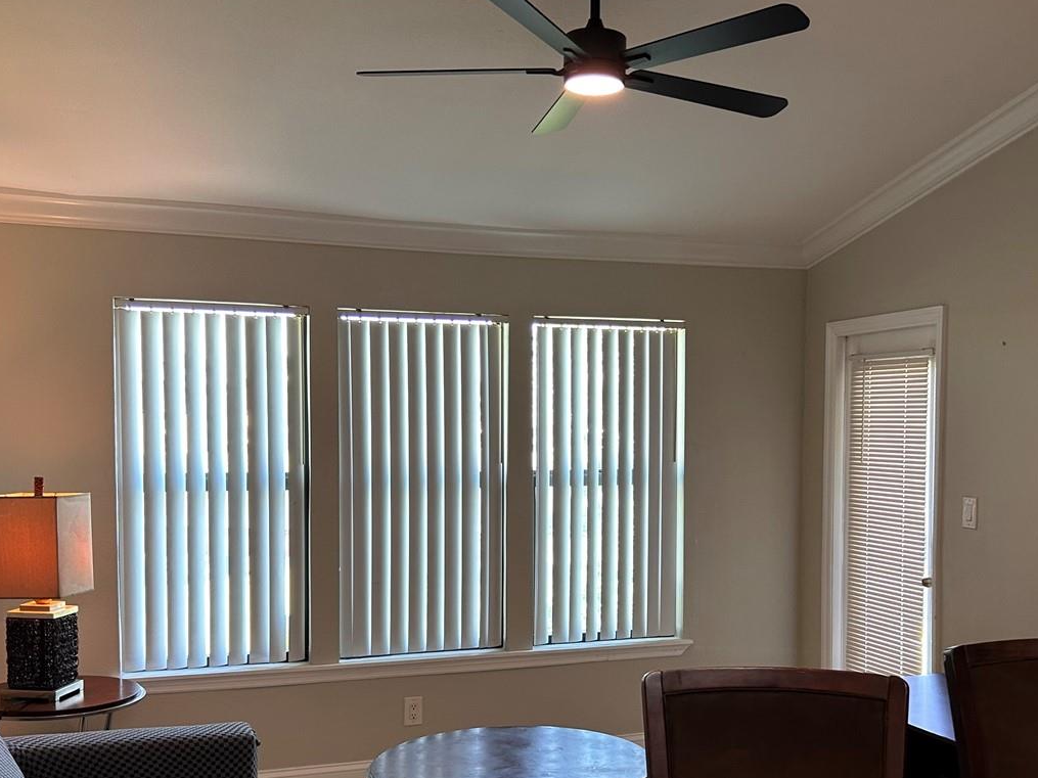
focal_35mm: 41
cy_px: 491
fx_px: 1229
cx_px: 600
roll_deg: -0.2
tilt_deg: -4.1
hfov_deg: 45.6
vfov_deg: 34.9
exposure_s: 1/63
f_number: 1.5
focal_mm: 5.7
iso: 125
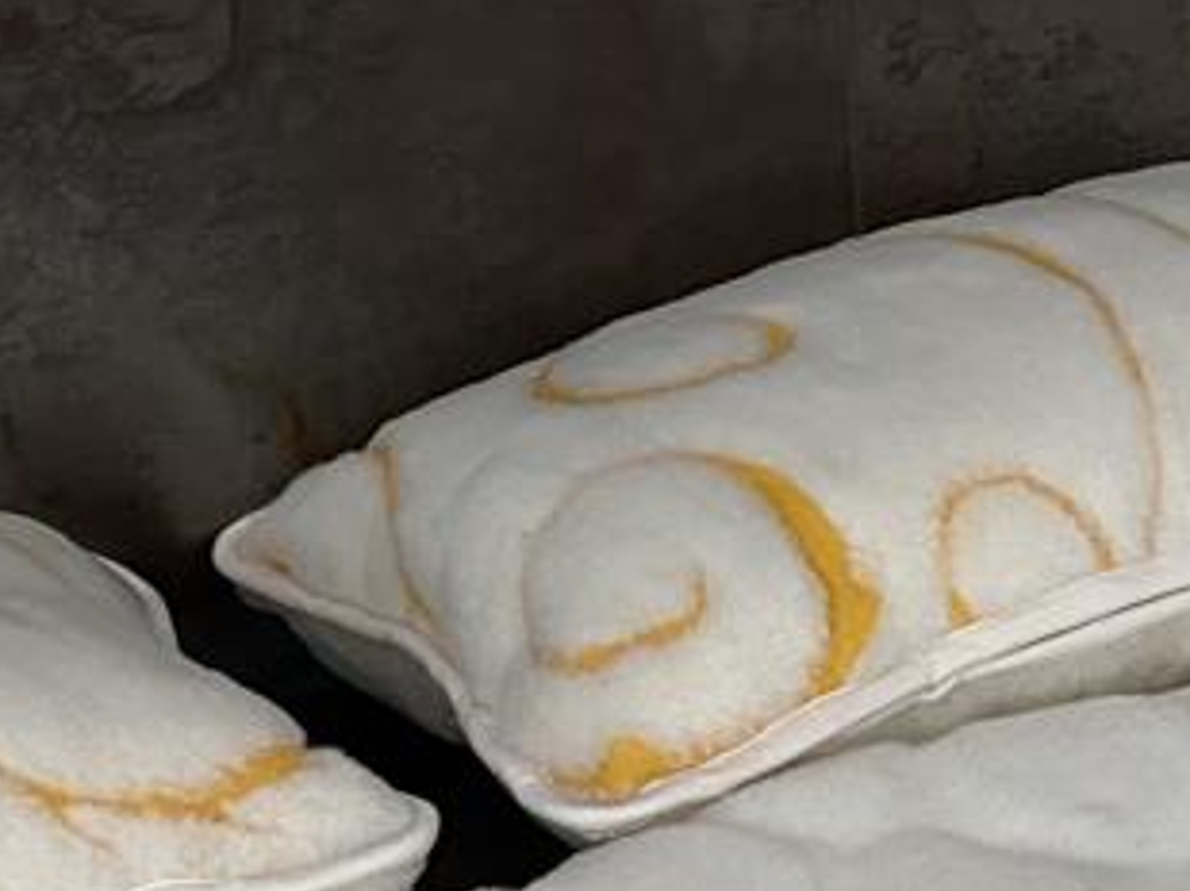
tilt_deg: -35.2
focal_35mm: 86
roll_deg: +5.8
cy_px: 1310
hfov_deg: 22.6
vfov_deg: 15.8
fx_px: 2954
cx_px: 891
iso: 250
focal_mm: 4.25
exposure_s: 1/60
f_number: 1.8
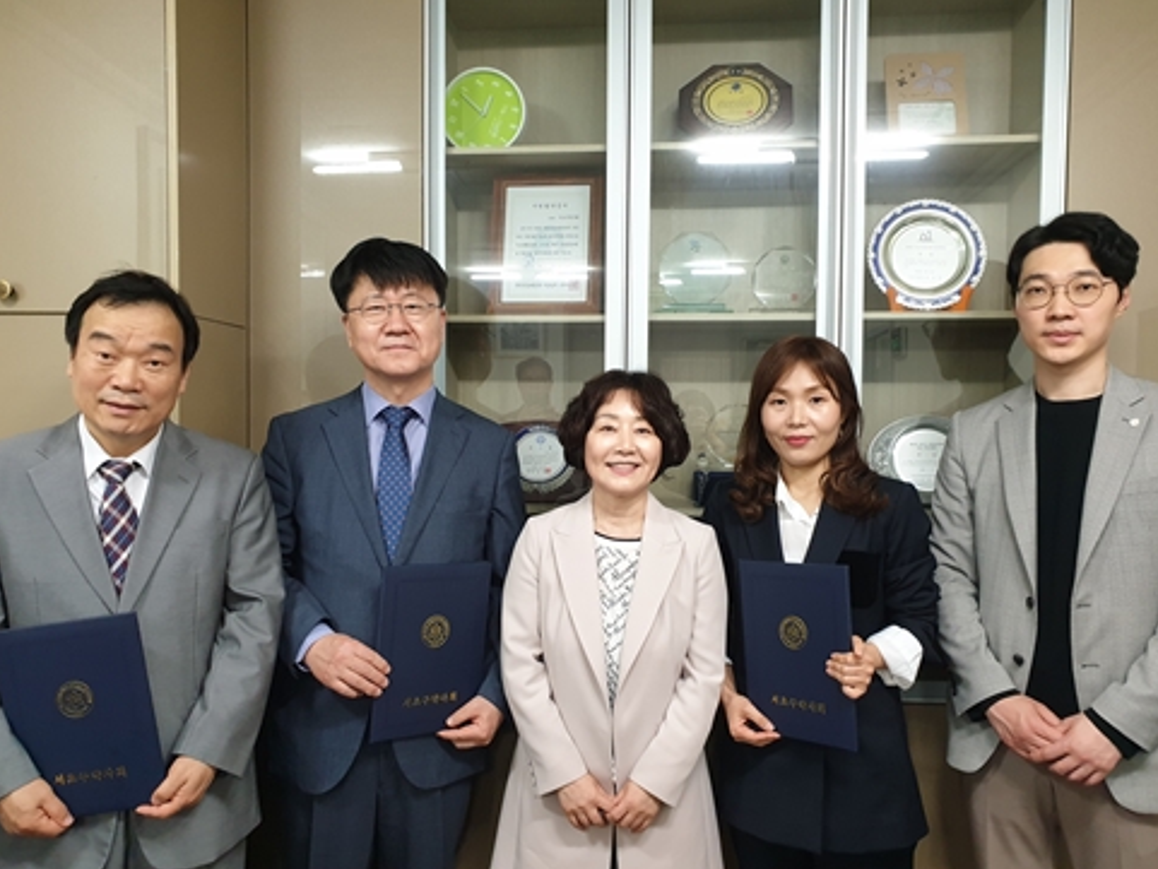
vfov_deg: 51.4
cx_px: 575
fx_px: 903
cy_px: 437
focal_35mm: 27
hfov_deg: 65.3
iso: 400
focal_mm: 4.3
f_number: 2.4
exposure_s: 1/60
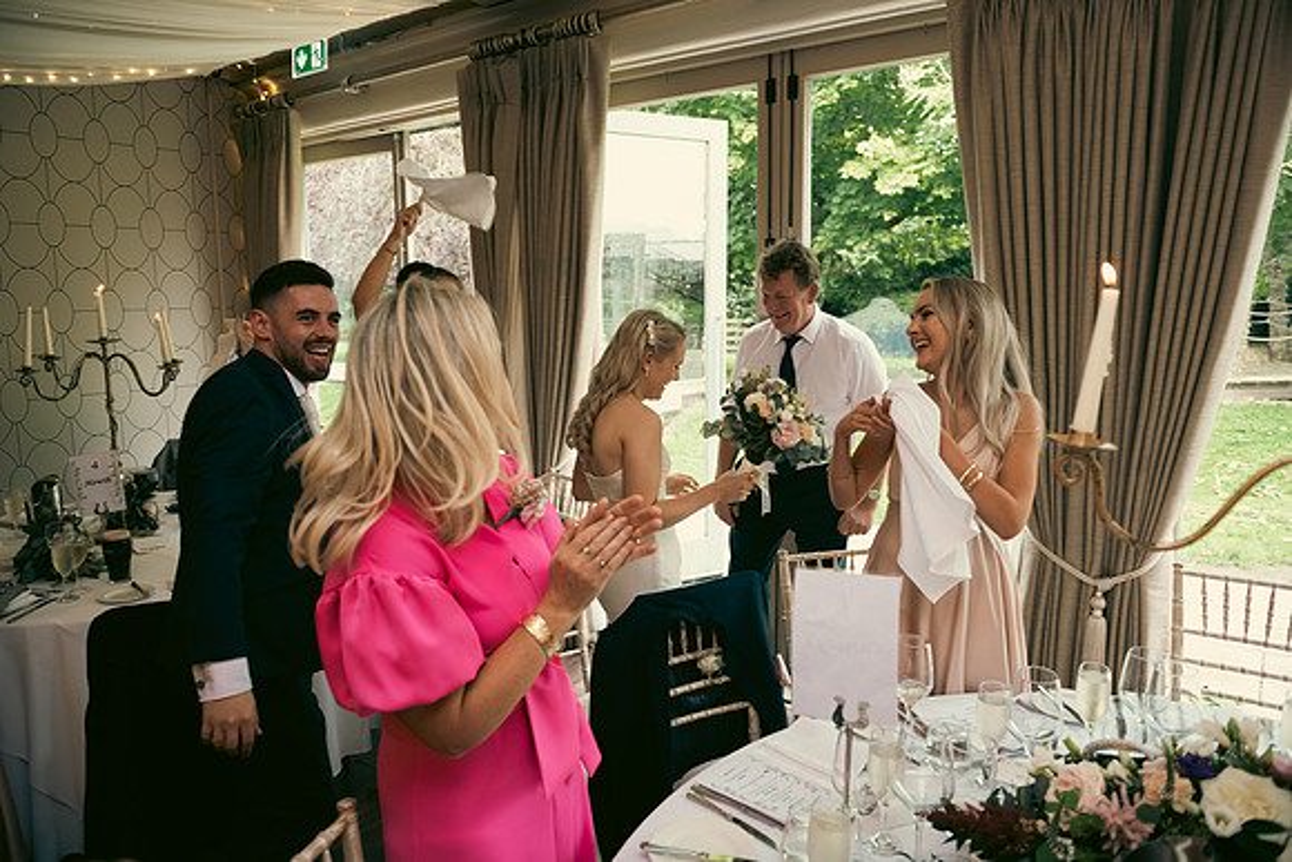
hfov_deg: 73.7
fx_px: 861
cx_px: 646
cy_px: 431
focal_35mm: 24
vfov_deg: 53.2
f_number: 3.5
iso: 800
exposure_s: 1/160
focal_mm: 24
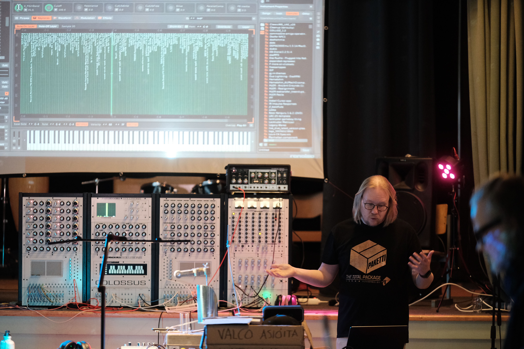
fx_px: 1645
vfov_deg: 12.1
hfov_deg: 18.1
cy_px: 174
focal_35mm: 113
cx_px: 262
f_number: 1.2
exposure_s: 1/160
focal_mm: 75
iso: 2500
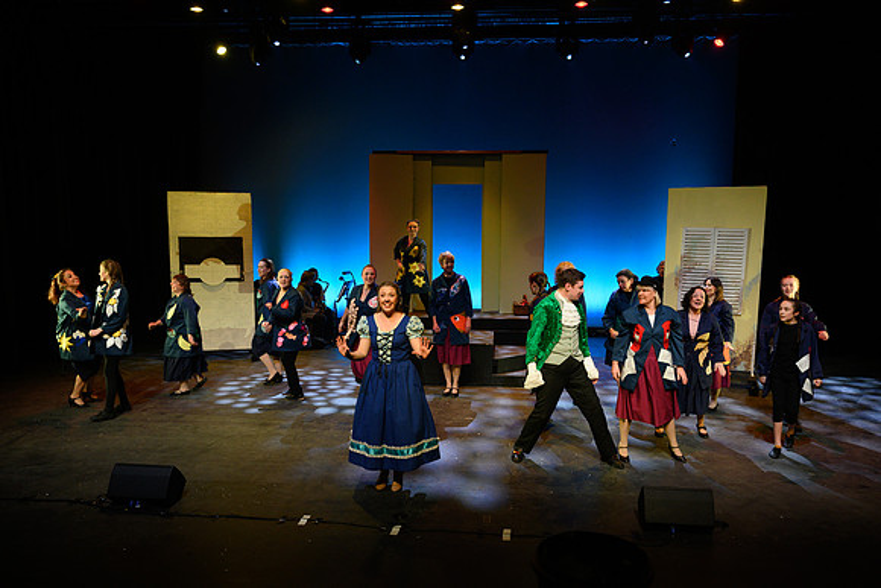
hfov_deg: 65.4
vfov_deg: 46.2
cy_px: 336
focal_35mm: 28
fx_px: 686
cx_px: 440
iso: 800
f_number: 5
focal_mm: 24
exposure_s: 1/80
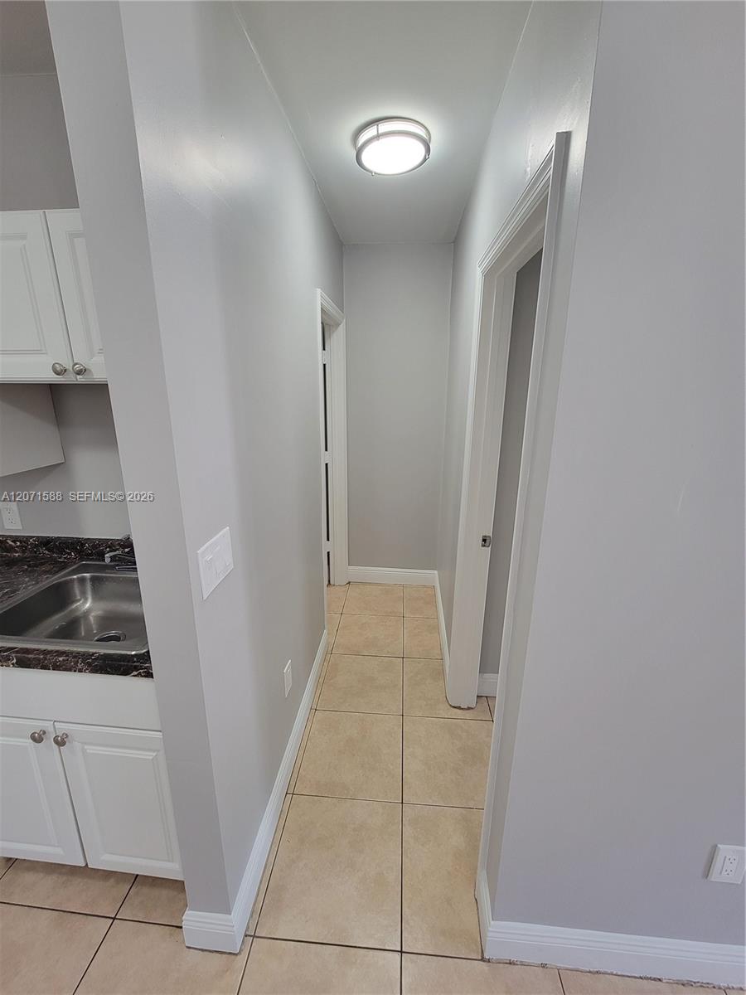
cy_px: 498
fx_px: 374
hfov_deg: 89.9
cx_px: 373
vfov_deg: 106.2
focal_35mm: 13
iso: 200
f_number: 2.2
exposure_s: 1/60
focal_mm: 2.2
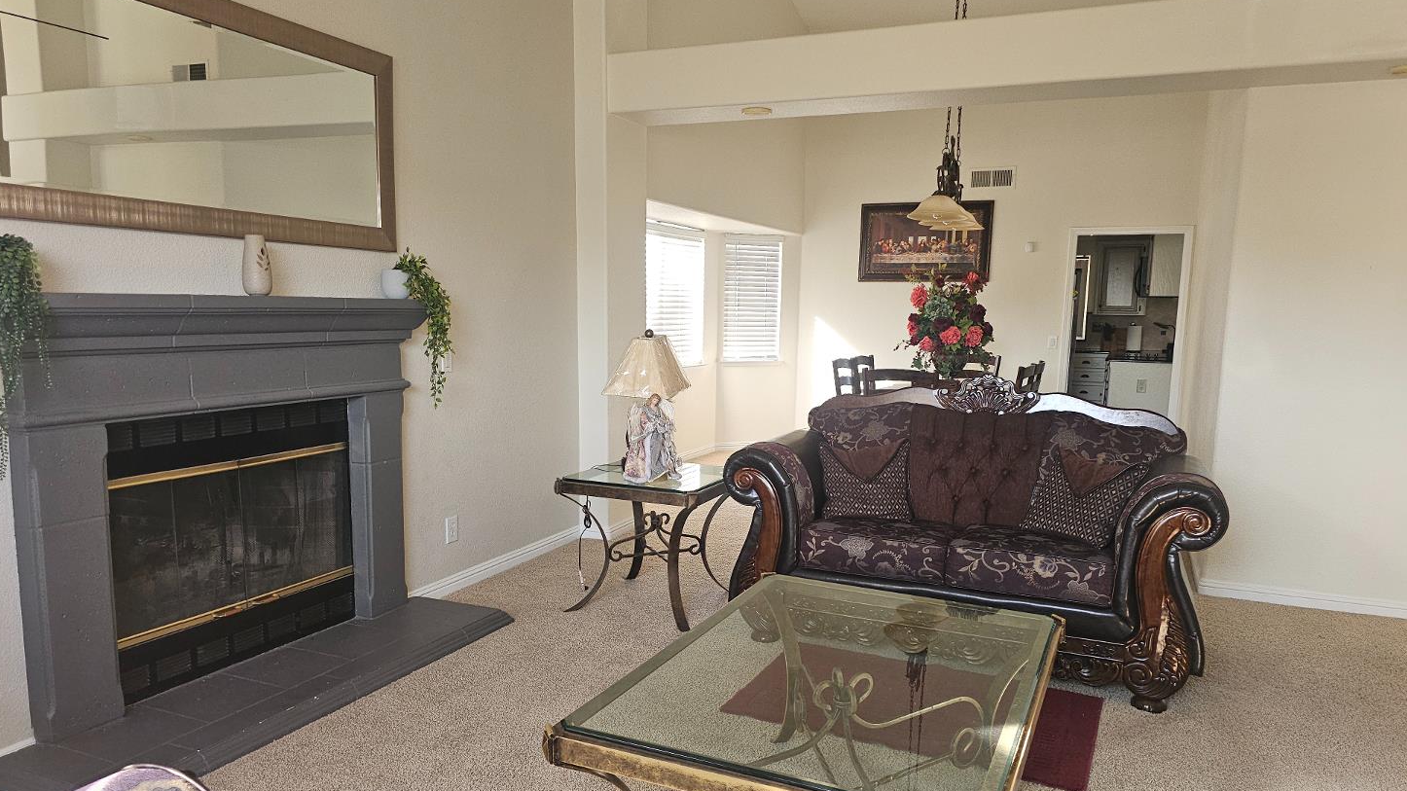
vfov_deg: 44.2
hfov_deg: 71.9
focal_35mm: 26
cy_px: 457
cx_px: 722
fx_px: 970
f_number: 1.7
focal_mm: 6.3
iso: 100
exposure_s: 1/60
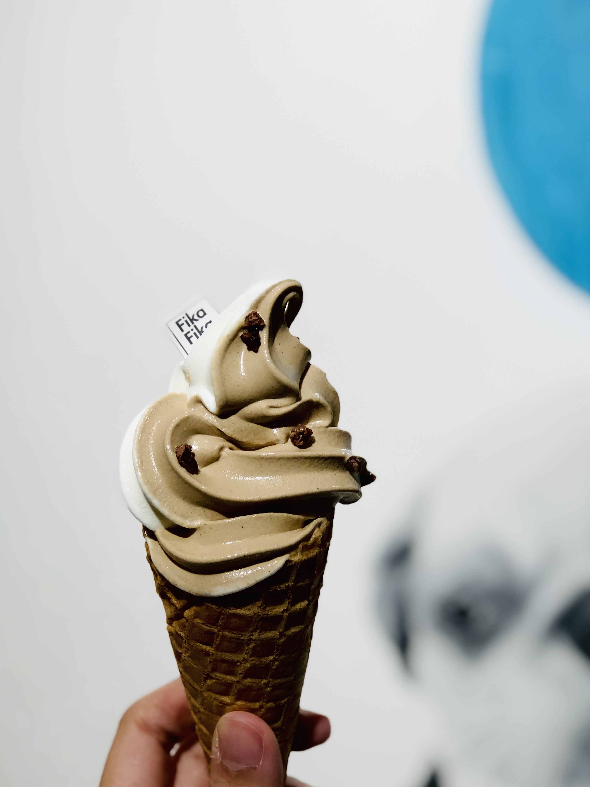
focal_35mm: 70
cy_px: 456
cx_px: 267
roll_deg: +1.1
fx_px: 1591
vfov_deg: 27.7
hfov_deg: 21.0
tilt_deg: -16.5
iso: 20
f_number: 2.8
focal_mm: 6.6
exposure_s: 1/30
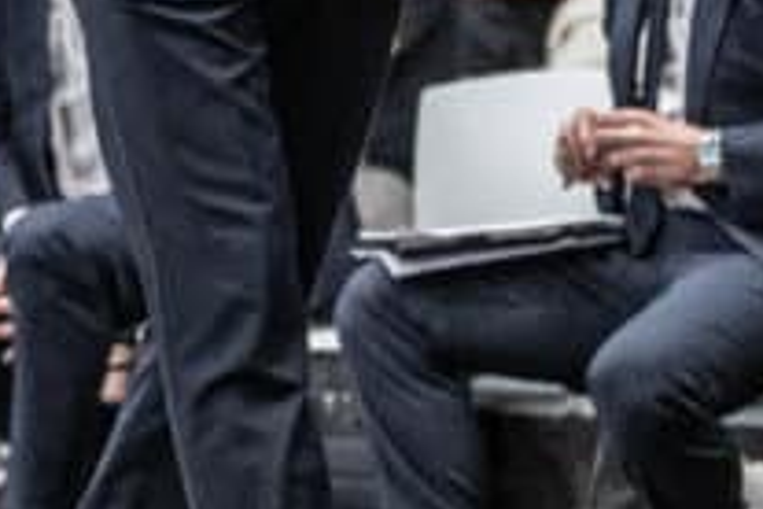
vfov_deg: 3.1
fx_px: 9431
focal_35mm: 445
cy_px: -172
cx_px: 66
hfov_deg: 4.6
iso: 8000
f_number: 4
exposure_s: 1/1600
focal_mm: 90
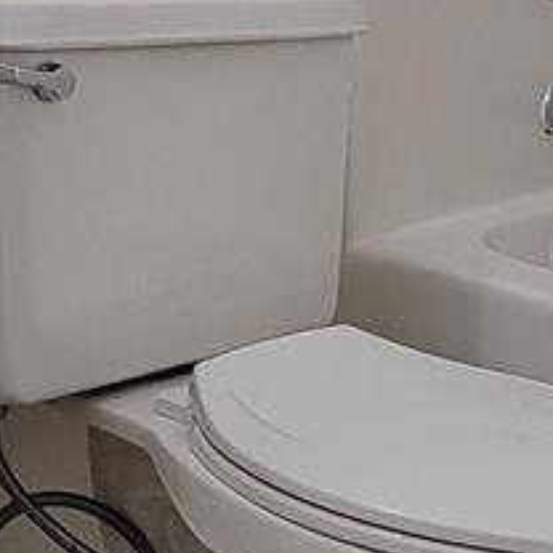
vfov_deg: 19.9
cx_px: 319
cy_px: 19
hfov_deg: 20.4
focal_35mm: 85
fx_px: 1536
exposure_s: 1/60
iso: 200
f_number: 2.2
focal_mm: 2.2
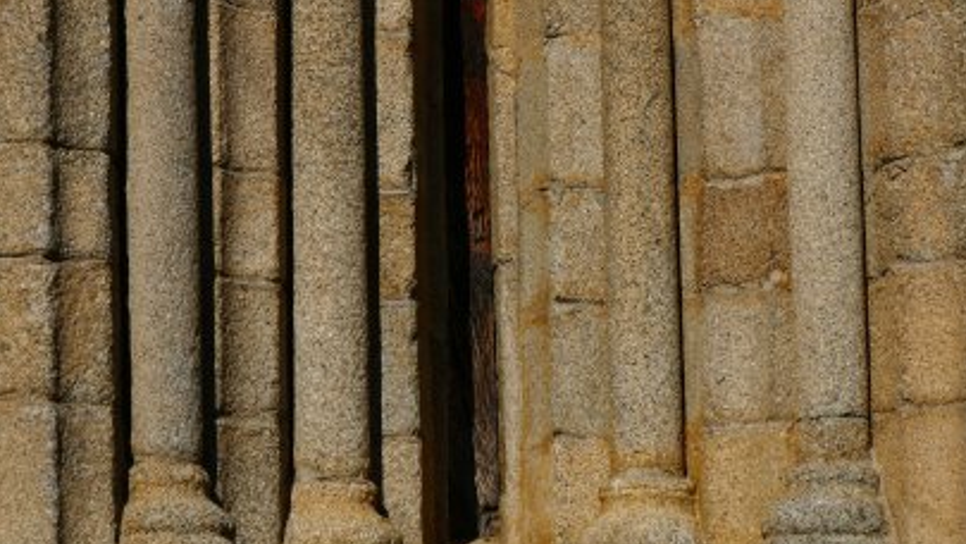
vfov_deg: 7.3
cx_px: 484
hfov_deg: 13.0
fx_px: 4253
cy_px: -12
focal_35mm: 166
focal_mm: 38.48
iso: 125
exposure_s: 1/1600
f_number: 7.1
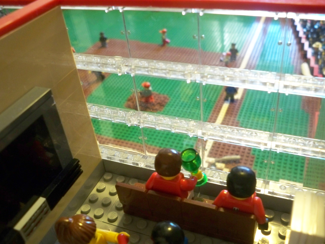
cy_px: 122
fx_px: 329
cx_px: 162
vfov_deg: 40.7
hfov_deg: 52.6
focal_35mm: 35
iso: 400
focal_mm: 6.3
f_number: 3.1
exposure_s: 1/13
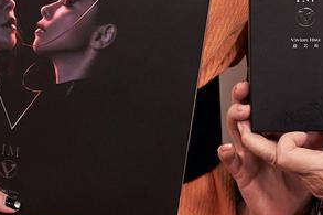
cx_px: 480
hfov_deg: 7.3
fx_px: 2491
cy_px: 25
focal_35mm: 278
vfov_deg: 4.9
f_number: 2.8
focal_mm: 40.7
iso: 500
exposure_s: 1/200
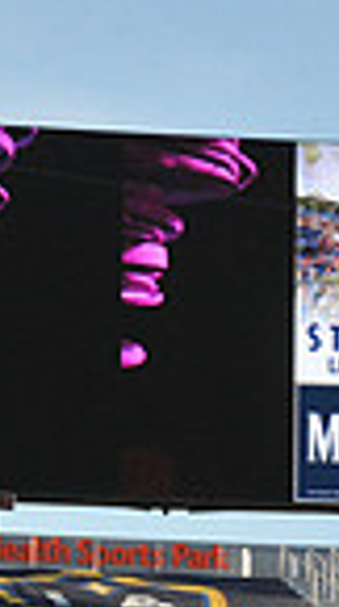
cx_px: -42
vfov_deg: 6.4
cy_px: 280
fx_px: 5398
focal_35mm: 336
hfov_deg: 3.6
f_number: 16
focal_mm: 80
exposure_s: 1/1000
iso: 1600
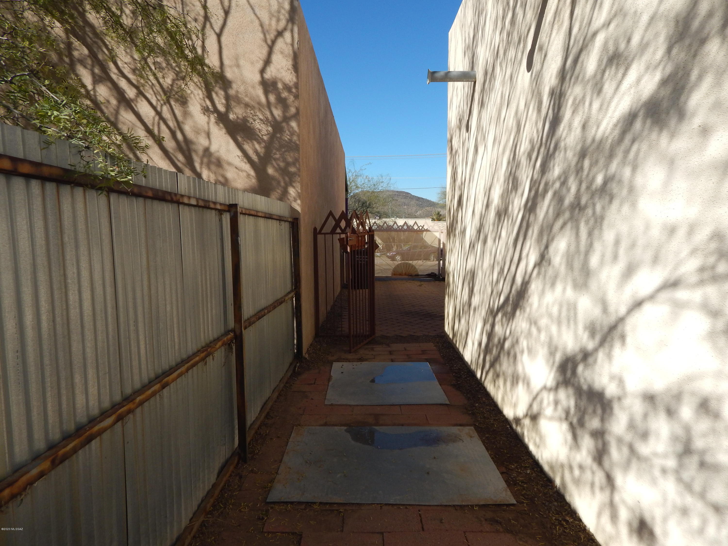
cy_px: 273
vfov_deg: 58.9
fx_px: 484
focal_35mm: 23
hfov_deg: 73.9
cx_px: 364
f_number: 6
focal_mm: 4
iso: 125
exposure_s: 1/640
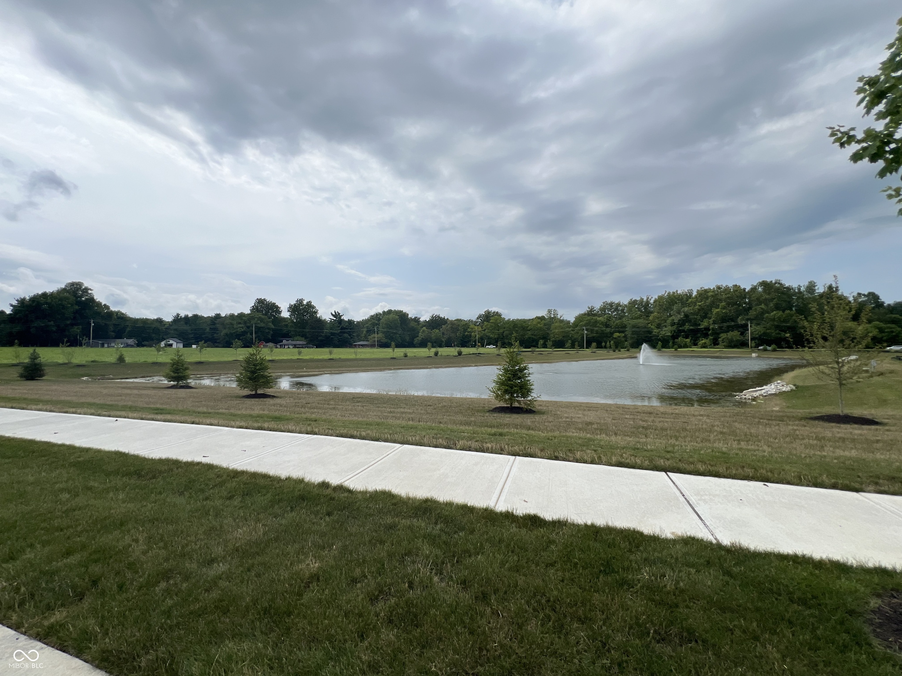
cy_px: 338
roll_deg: +0.9
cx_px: 451
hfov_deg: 106.2
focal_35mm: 13
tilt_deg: +0.7
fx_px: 339
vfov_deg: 89.9
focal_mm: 1.57
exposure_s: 1/2597
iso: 32
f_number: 1.8
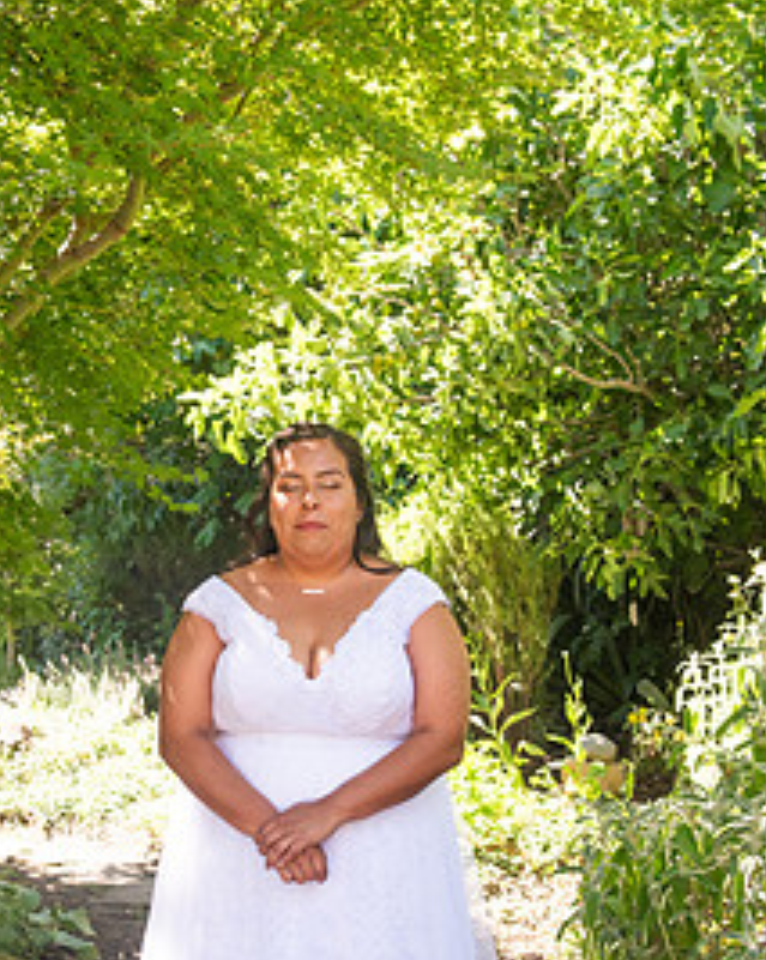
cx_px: 263
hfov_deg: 26.5
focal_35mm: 57
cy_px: 629
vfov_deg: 32.8
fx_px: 1618
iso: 640
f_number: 4
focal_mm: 36
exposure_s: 1/500
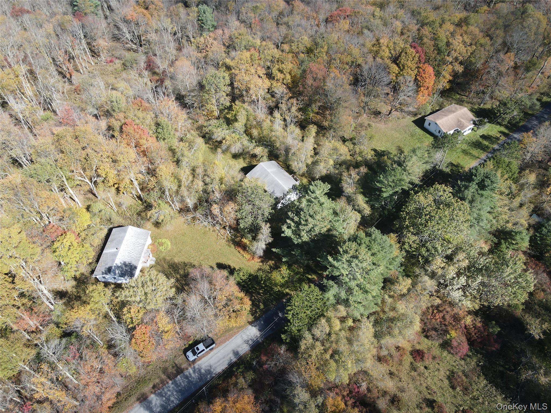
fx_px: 382
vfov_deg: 56.8
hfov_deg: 71.6
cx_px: 276
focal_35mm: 24
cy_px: 206
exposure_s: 1/250
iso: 100
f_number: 2.8
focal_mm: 4.5
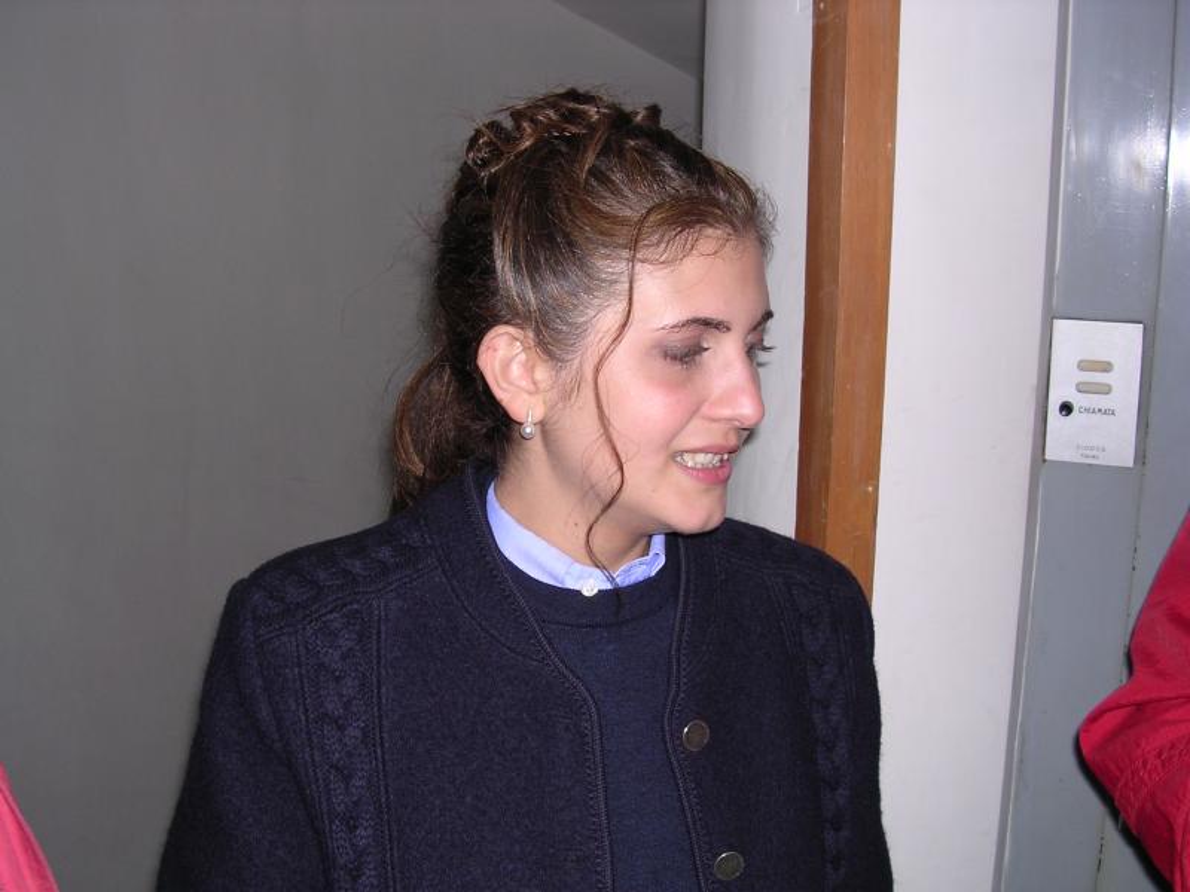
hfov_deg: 49.0
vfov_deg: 37.7
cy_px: 446
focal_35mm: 38
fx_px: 1306
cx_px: 595
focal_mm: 5.8
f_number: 2.8
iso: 100
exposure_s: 1/60.1
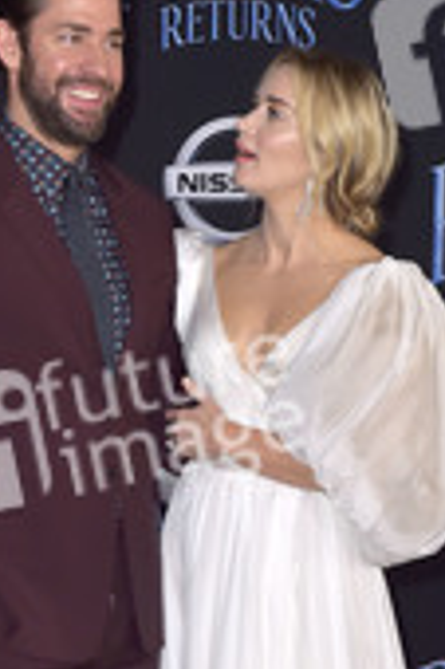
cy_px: 626
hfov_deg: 10.4
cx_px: 219
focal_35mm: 132
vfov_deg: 15.3
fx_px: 2452
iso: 400
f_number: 6.3
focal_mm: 56
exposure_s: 1/250
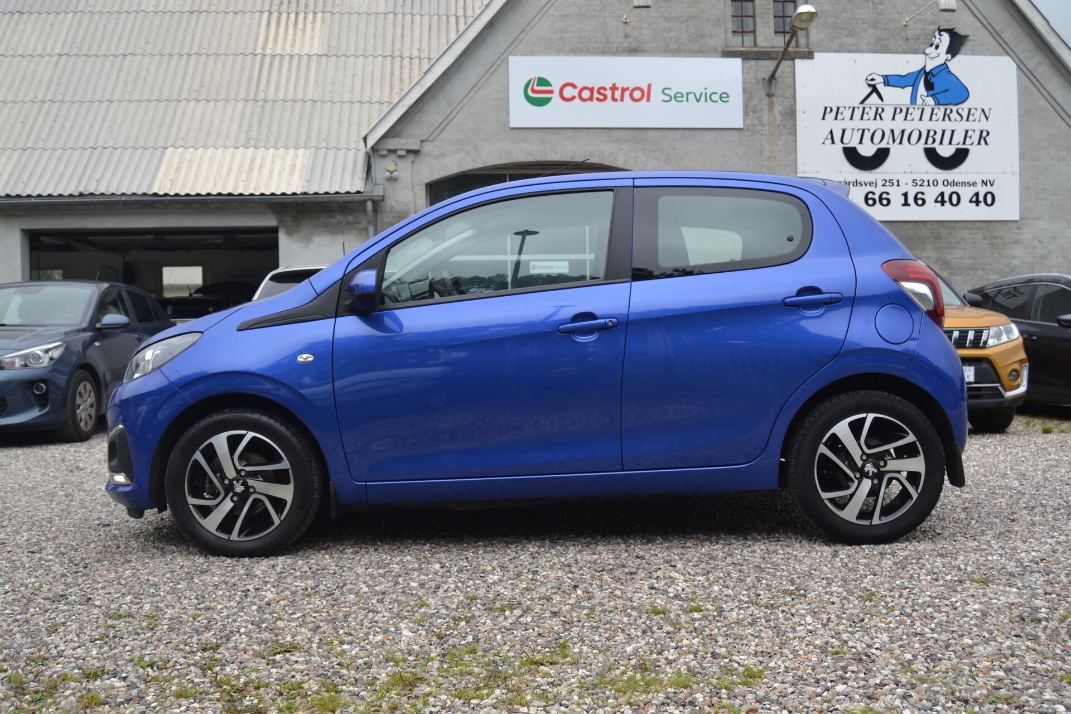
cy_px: 357
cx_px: 536
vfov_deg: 40.0
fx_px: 982
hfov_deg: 57.2
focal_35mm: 33
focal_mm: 22
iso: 140
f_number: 5.6
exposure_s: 1/125
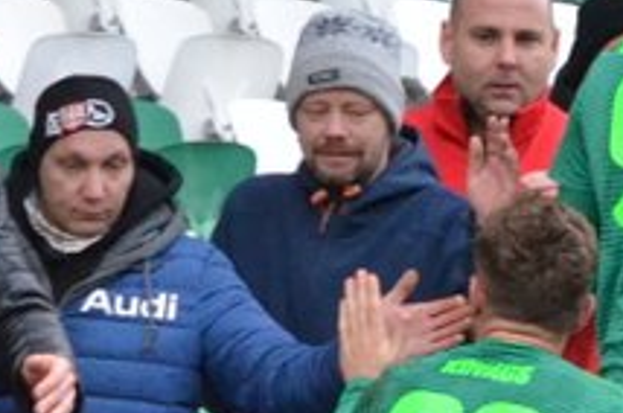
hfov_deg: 3.5
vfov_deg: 2.3
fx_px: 10160
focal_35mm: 588
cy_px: 720
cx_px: 399
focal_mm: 70
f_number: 6.3
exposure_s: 1/640
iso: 3200
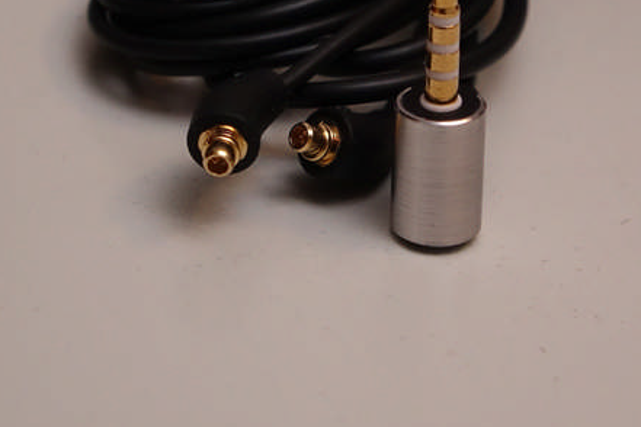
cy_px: 124
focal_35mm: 363
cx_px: 365
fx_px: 6463
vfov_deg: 3.8
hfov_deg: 5.7
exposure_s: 1/60
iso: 1000
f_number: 5.6
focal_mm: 73.3
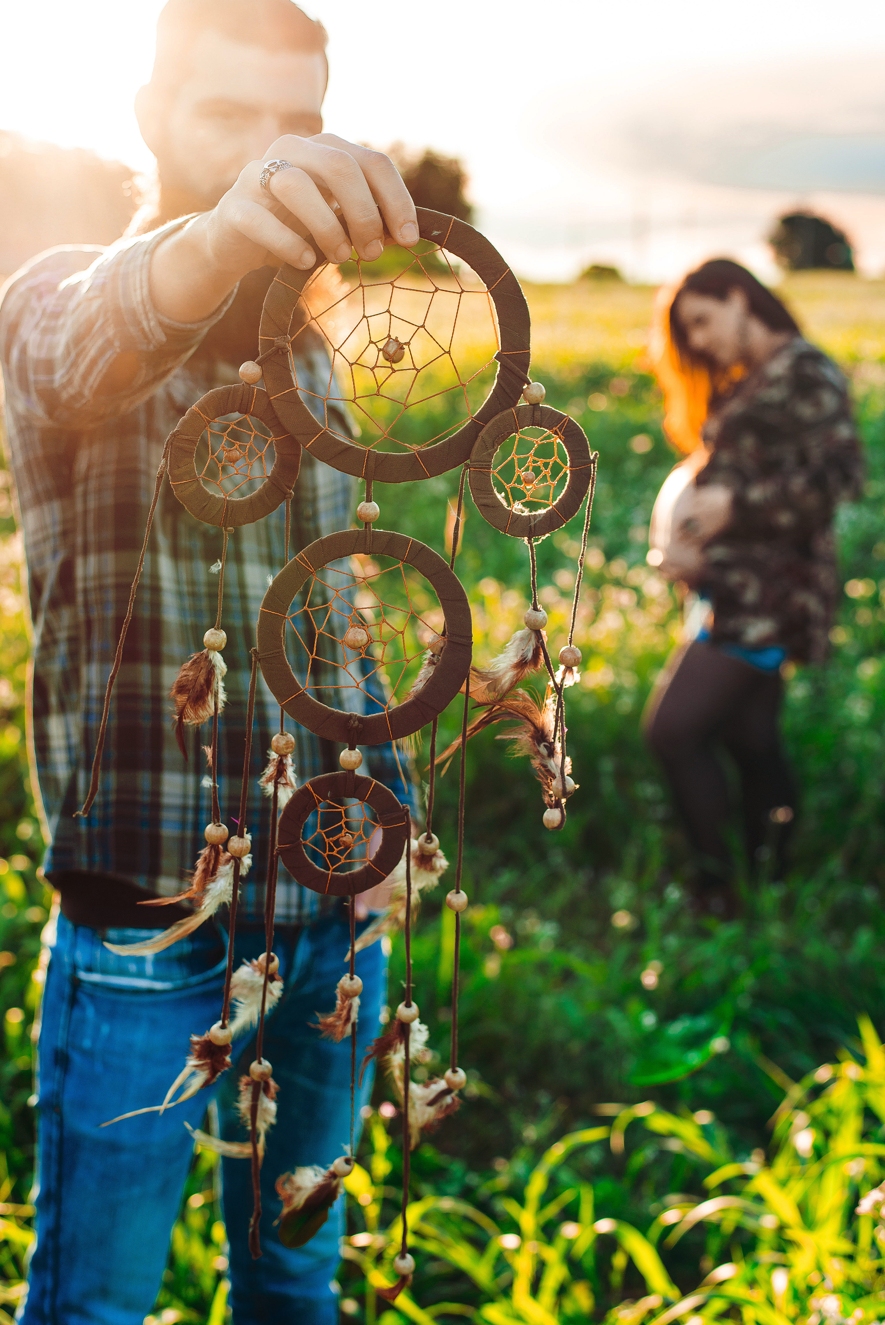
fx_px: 1842
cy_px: 662
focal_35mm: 50
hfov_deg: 27.0
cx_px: 442
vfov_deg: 39.6
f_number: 4
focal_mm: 50
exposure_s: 1/200
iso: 100
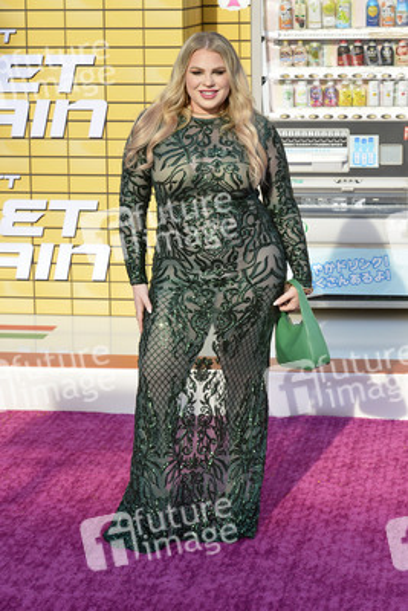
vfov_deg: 28.8
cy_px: 306
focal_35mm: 70
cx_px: 204
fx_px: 1189
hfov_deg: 19.5
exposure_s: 1/250
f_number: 7.1
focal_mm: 70
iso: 320
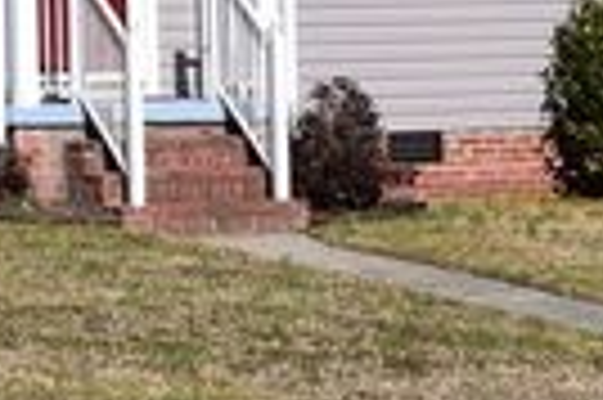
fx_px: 2811
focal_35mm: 168
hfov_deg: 12.1
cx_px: 45
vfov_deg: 7.9
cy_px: -267
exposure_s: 1/500
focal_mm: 30
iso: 250
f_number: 11
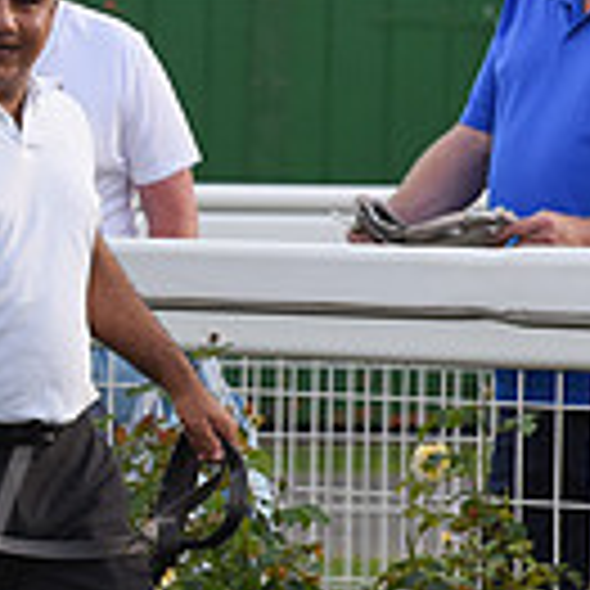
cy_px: 272
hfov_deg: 2.3
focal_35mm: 752
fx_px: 14501
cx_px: -540
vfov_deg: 2.3
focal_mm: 200
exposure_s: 1/1250
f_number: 6.3
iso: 800
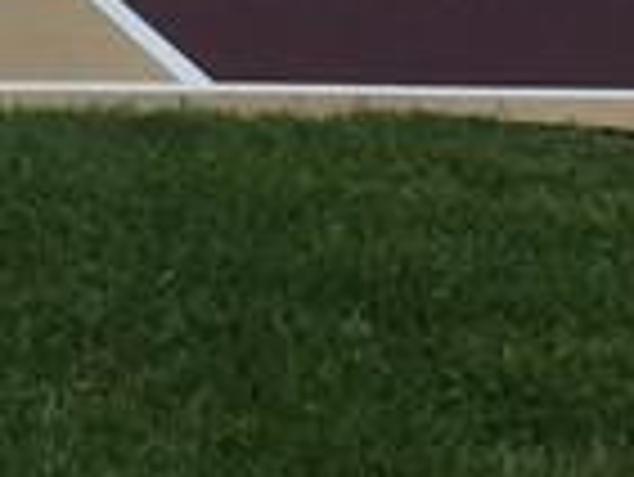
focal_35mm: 225
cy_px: -706
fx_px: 4124
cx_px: -216
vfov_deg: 6.3
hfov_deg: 8.6
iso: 25
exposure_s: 1/1359
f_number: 2.4
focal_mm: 3.3
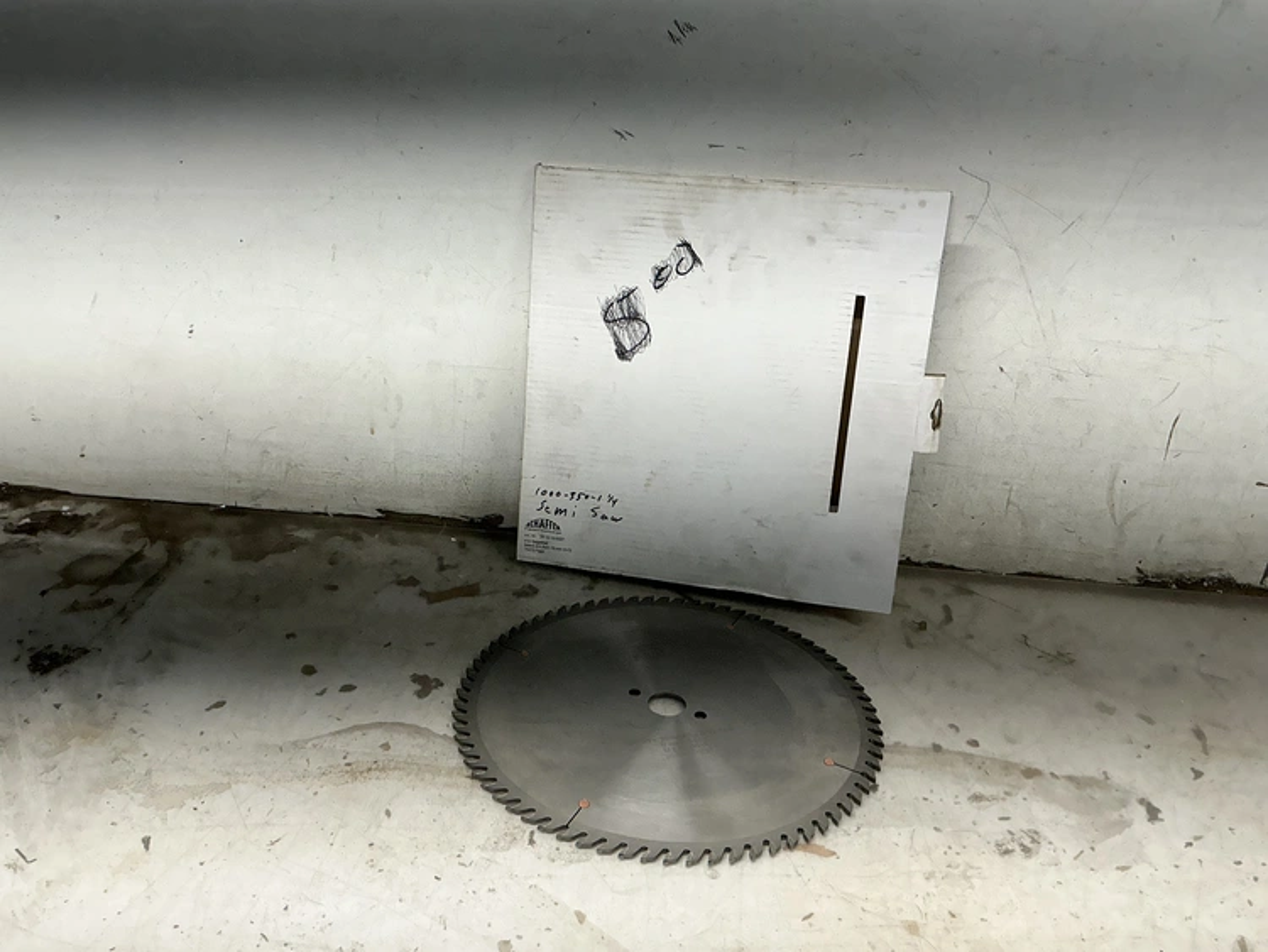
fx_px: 1026
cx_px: 634
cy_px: 476
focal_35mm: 28
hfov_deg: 63.4
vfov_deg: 49.8
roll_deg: -4.2
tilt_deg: -22.0
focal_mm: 3
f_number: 1.8
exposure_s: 1/120
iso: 32
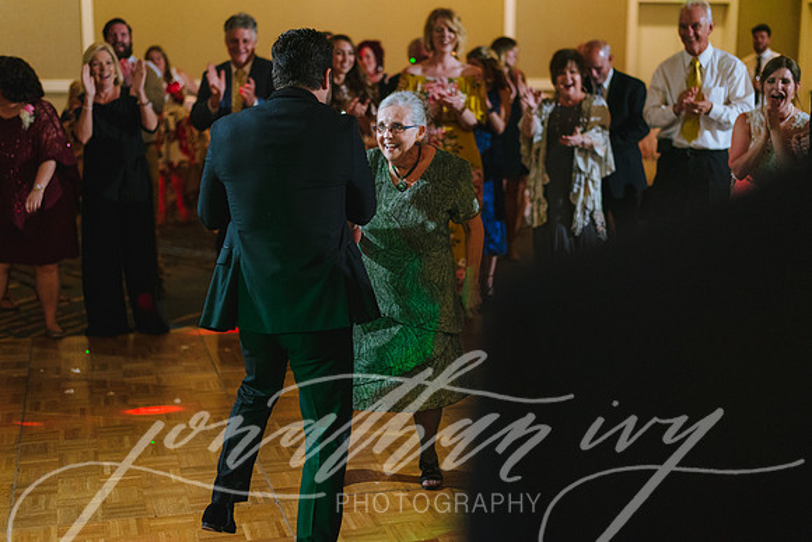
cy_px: 271
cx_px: 406
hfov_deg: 39.6
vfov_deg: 27.0
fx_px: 1128
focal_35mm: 50
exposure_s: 1/160
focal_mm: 50
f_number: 2.2
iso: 1600
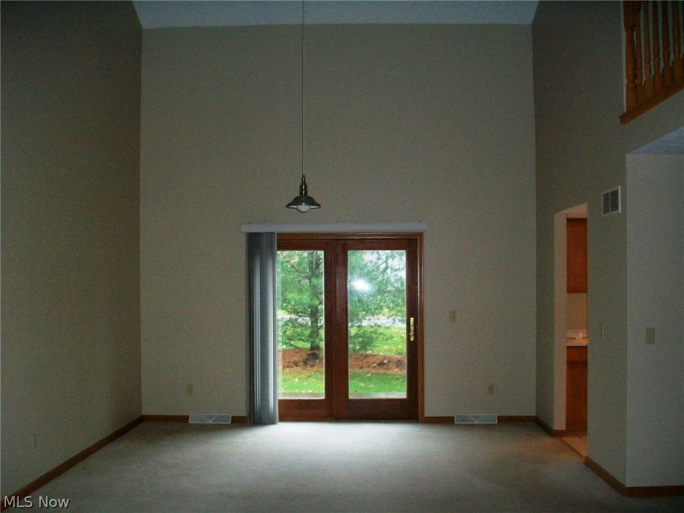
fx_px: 672
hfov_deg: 54.0
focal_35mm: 34
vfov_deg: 41.8
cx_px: 342
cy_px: 256
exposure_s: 1/60
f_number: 2.8
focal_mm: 5.7
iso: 160
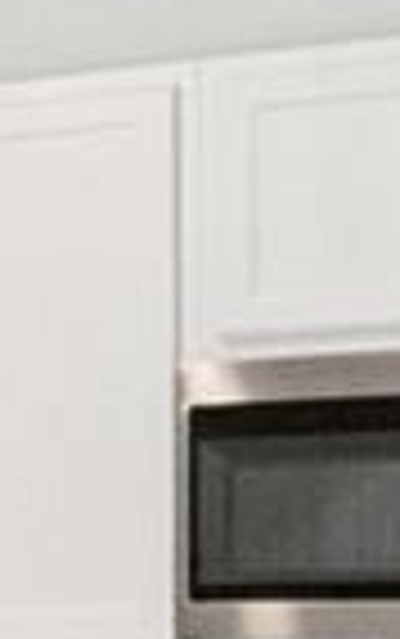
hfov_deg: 4.9
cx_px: -1771
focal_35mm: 207
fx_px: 3603
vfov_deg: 10.0
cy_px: 680
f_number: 11
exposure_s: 1/60
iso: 1600
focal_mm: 12
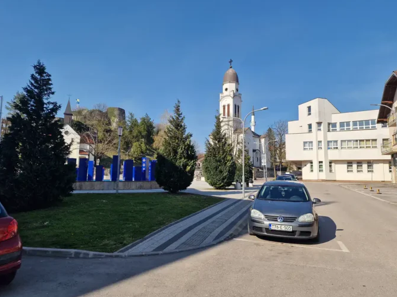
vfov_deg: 56.8
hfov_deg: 71.6
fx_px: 275
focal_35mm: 24
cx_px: 201
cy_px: 145
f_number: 1.8
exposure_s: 1/1216
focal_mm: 6.4
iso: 50
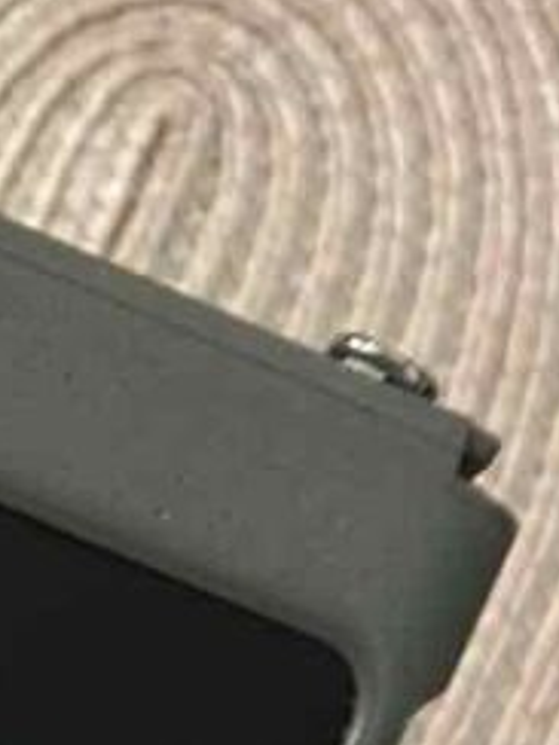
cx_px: -281
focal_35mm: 109
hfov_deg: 12.9
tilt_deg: -79.7
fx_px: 2347
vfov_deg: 17.3
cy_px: 861
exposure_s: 1/33
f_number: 1.5
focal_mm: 5.7
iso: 400
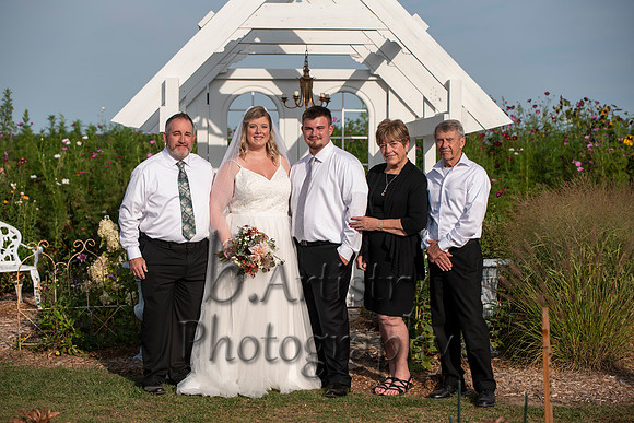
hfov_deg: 28.8
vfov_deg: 19.5
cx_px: 317
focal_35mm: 70
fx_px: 1233
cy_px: 212
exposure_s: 1/1600
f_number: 4
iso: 125
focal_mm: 70
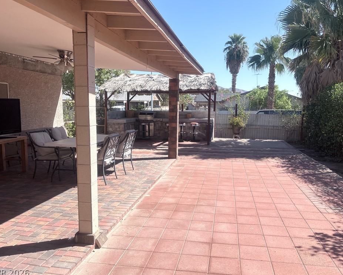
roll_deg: +0.0
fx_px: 284
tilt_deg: -6.9
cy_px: 136
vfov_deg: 51.5
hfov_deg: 62.2
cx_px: 178
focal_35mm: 28
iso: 50
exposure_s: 1/2364
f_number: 1.6
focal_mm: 5.96
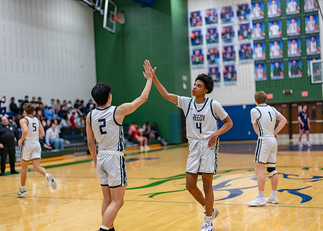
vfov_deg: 27.0
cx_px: 162
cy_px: 116
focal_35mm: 52
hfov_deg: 37.2
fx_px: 481
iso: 800
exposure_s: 1/1000
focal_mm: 50
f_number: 1.2
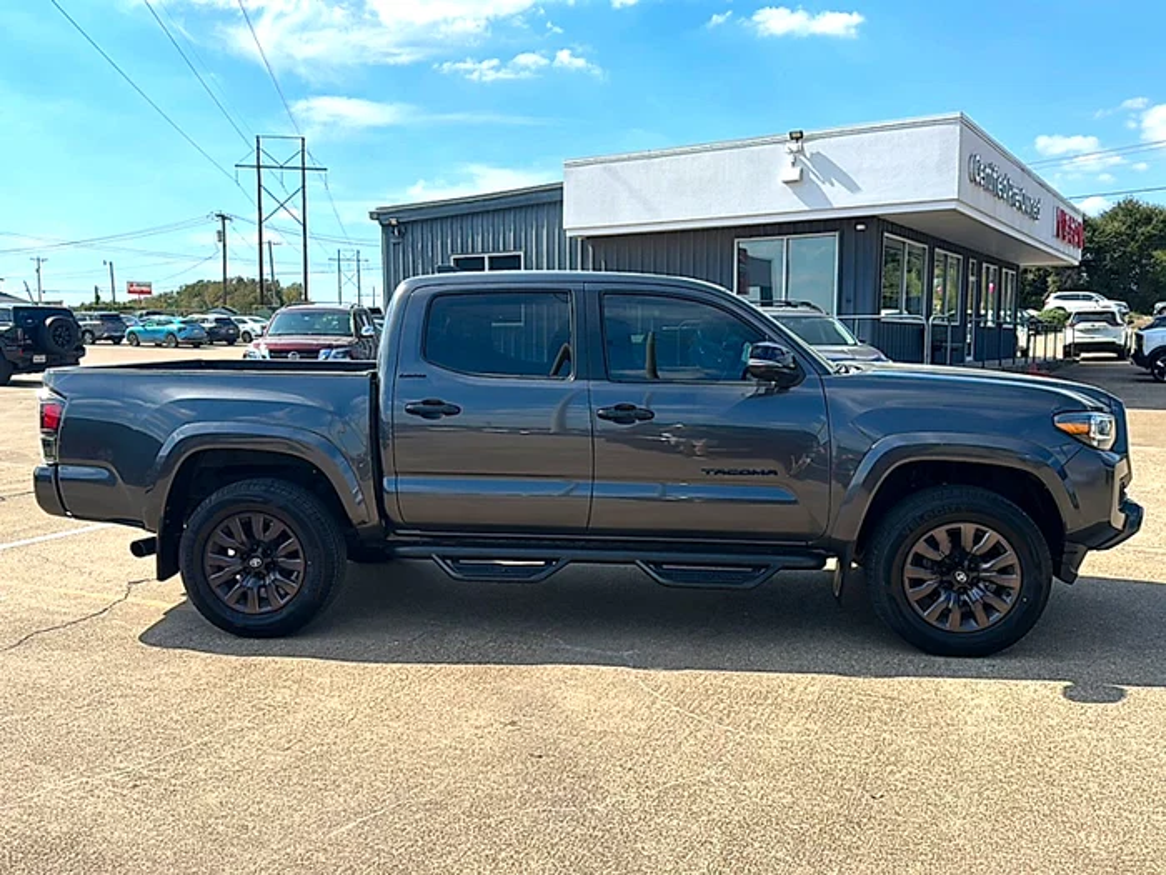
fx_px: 842
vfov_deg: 54.9
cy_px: 438
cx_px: 583
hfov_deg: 69.4
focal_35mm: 25
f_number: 1.78
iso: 80
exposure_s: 1/4386
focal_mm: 6.86
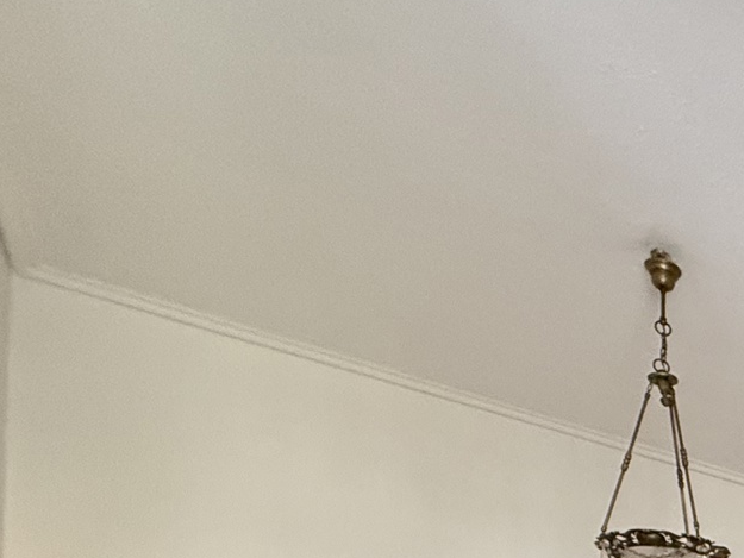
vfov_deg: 25.7
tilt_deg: -1.9
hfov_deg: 27.9
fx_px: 924
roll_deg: +1.3
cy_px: 822
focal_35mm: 43
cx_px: 1136
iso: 500
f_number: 2.2
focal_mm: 2.22
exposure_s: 1/60
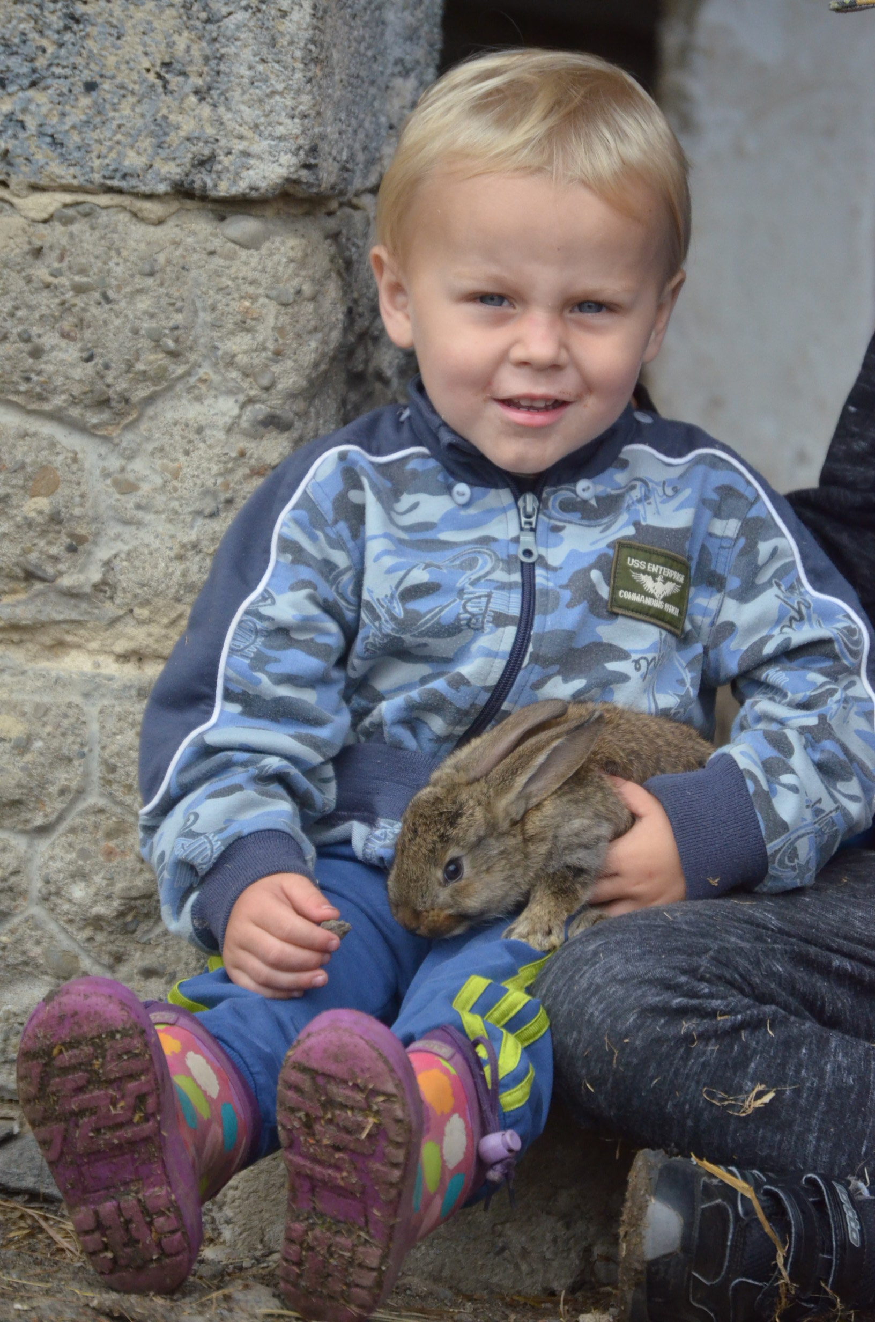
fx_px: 8514
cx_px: 438
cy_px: 661
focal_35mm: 232
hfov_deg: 5.9
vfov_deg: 8.9
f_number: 5.3
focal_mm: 155
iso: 2000
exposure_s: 1/5000
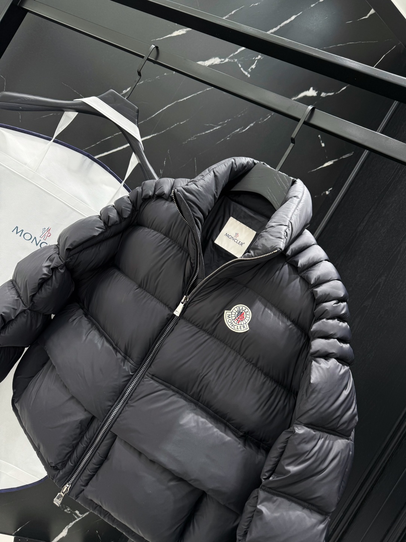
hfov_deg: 56.8
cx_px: 203
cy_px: 271
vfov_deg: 71.6
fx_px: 375
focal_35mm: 24
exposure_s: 1/100
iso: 64
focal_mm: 6.76
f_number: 1.78
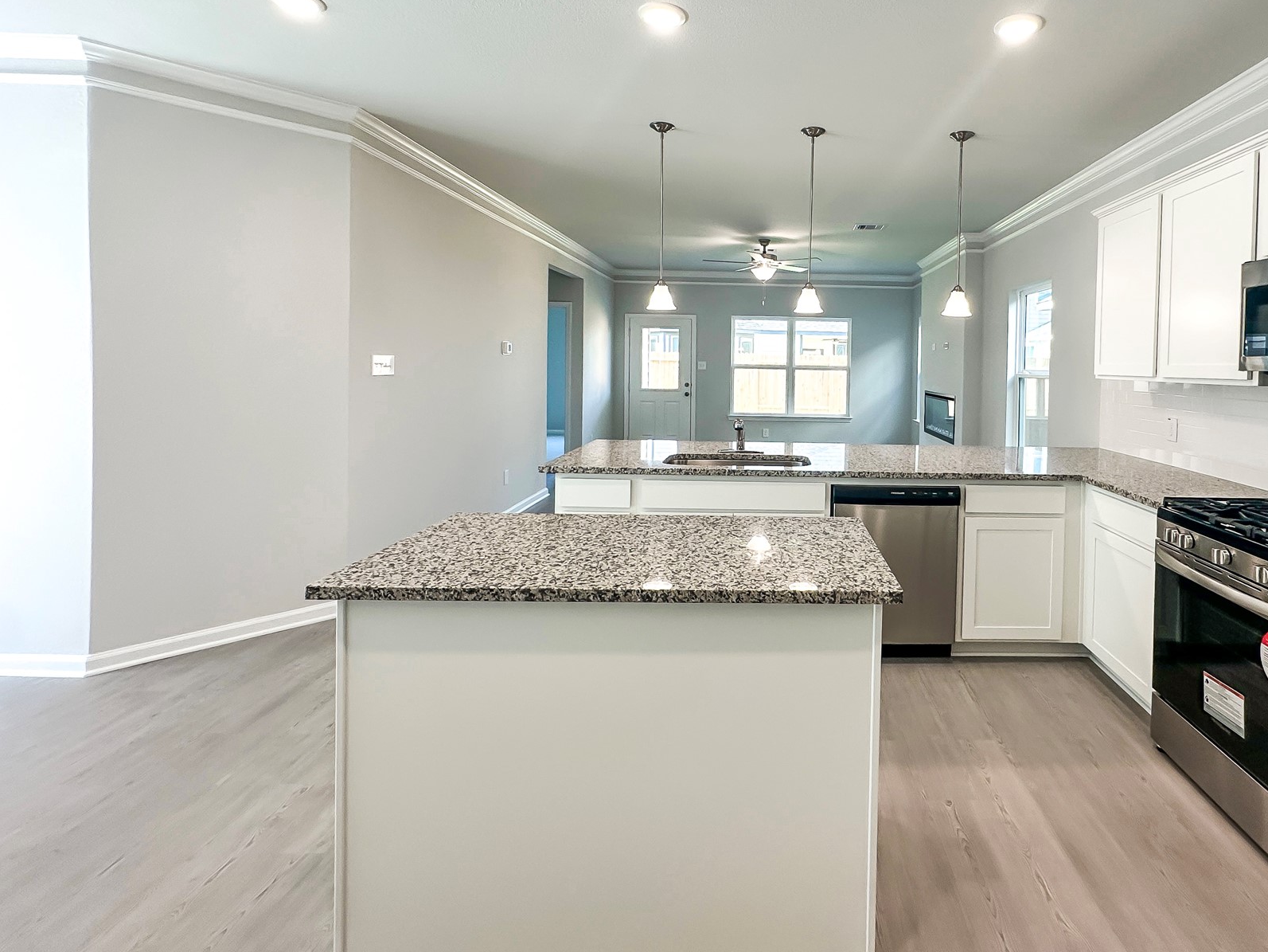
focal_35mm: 18
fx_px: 659
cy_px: 378
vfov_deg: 70.8
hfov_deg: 86.1
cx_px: 789
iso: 125
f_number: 2.2
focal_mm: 2.22
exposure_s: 1/120
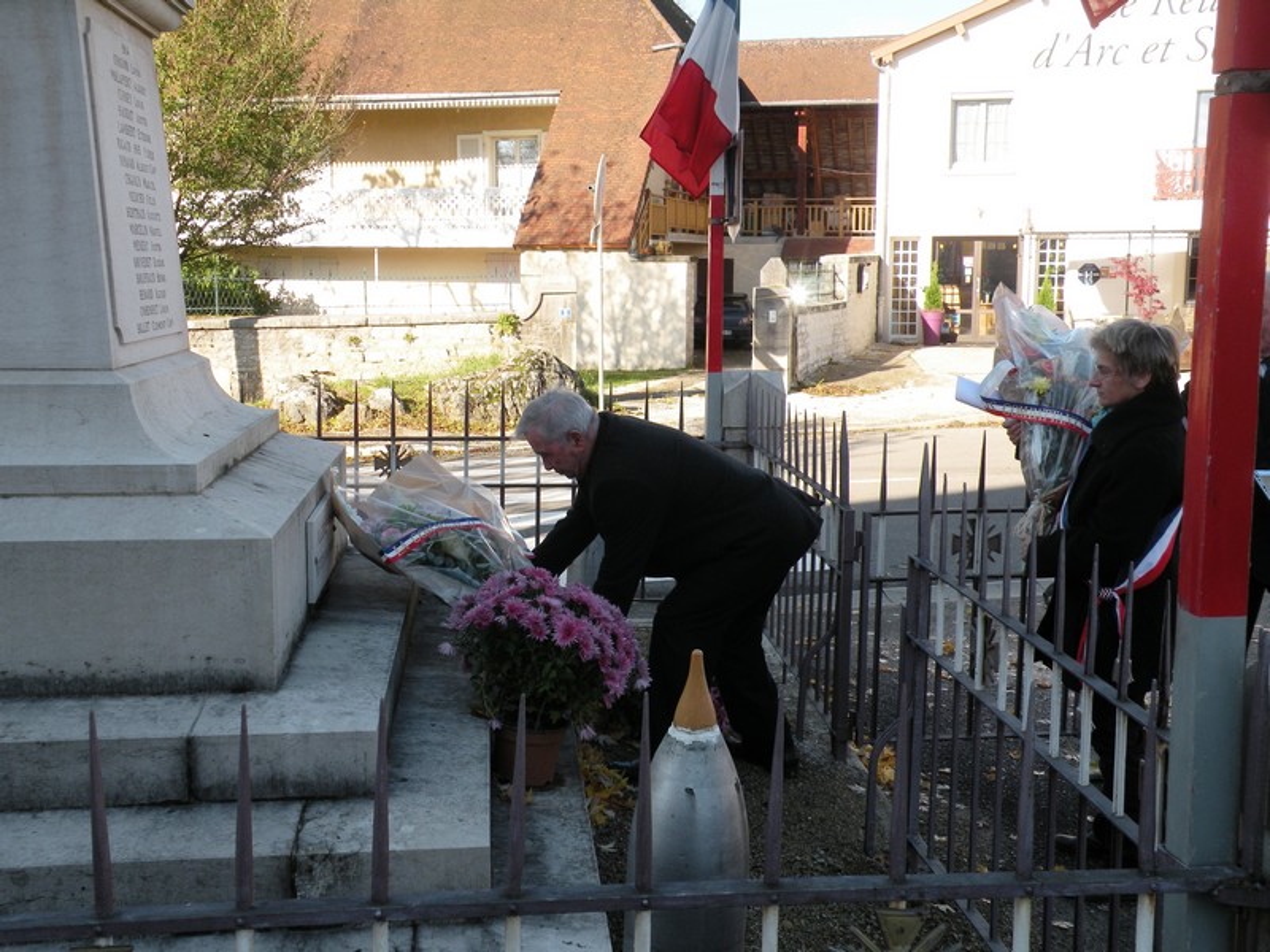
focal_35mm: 42
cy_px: 476
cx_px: 635
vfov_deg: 34.3
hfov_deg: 44.8
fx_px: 1541
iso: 64
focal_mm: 7.4
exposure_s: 1/224
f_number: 4.5
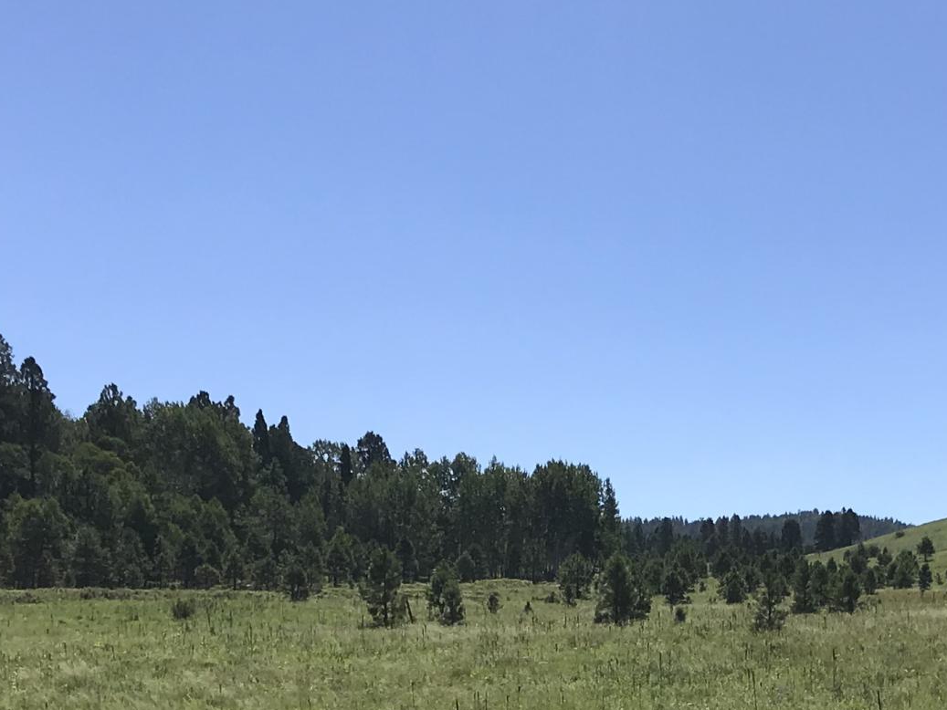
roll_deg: -0.5
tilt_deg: -3.4
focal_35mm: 81
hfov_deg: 24.0
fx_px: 2216
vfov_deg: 17.5
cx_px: 647
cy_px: 807
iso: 20
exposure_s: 1/2740
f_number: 1.8
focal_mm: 3.99
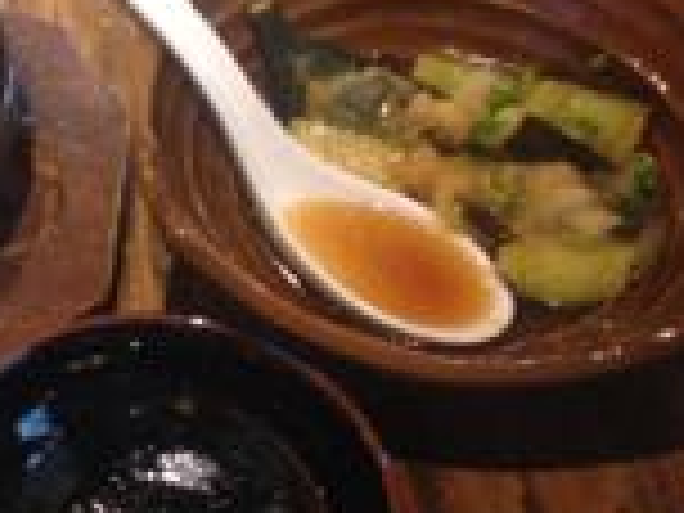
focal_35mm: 76
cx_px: 18
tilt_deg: -49.7
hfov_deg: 24.6
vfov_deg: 19.4
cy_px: 245
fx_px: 1502
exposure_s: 1/15
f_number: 2.4
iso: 400
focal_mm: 4.12
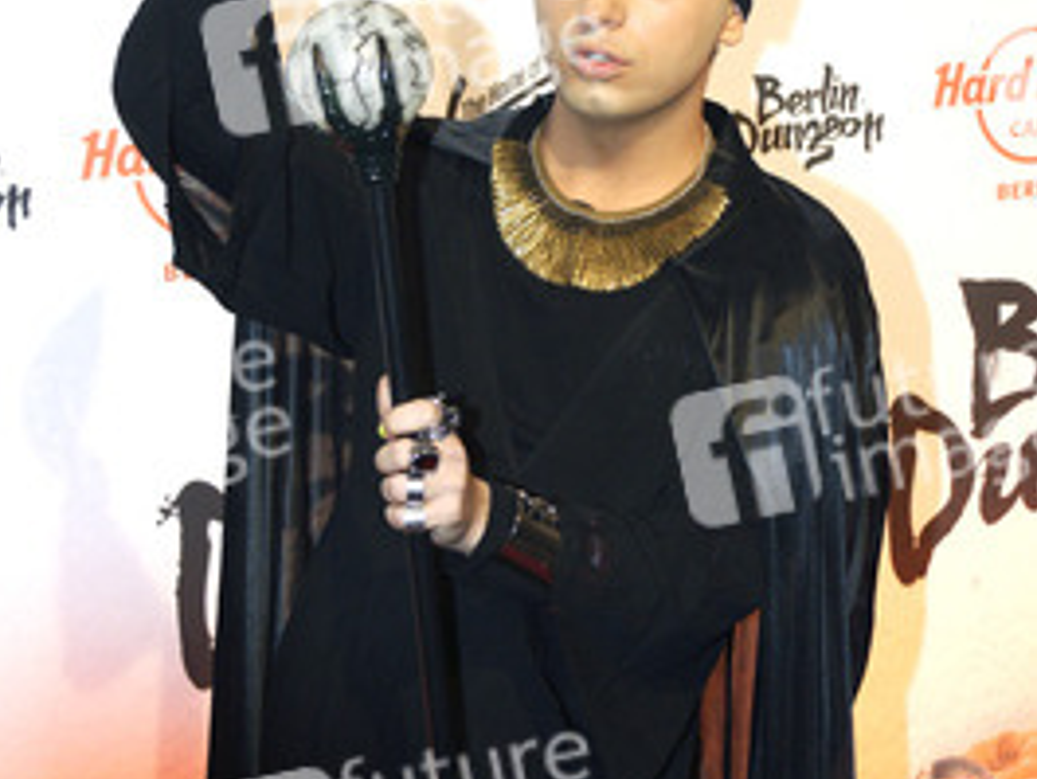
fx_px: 3267
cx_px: 518
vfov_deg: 13.6
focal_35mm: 109
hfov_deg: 18.0
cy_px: 239
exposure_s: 1/400
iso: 1000
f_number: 5.6
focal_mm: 50
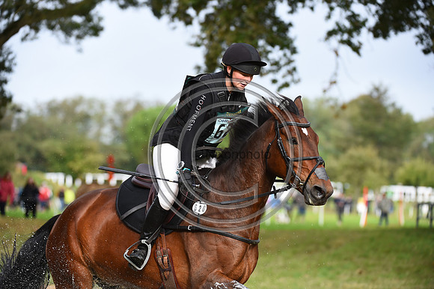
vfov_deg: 6.9
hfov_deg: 10.3
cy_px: 144
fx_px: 2410
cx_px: 217
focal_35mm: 200
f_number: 5
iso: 800
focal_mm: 200
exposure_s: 1/1250
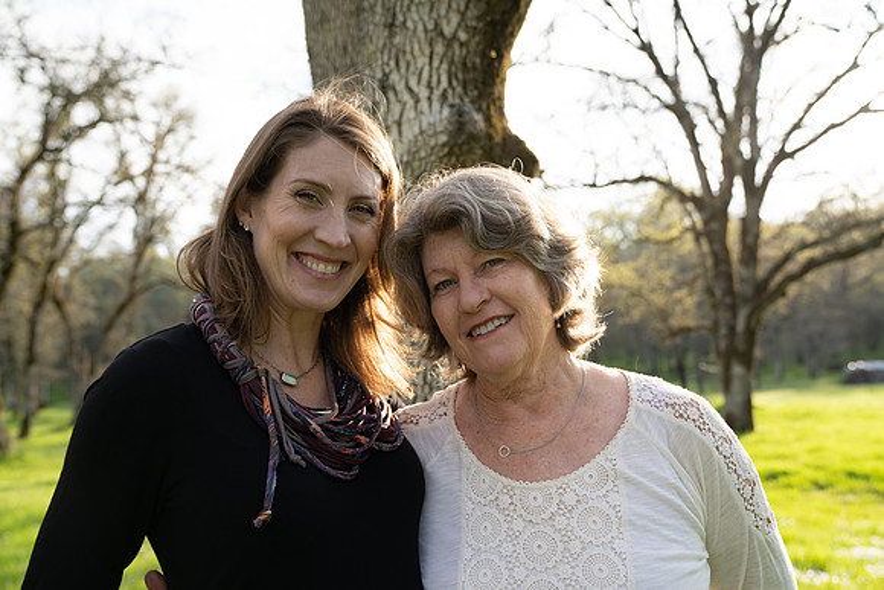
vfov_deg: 38.9
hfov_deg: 55.8
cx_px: 442
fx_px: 835
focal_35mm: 34
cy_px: 295
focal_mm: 34
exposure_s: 1/250
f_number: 4
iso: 200
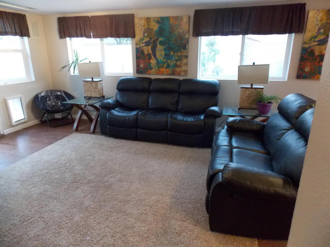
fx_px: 219
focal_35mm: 23
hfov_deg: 73.9
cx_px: 165
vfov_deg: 58.9
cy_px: 124
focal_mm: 4
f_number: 3.1
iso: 400
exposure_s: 1/8
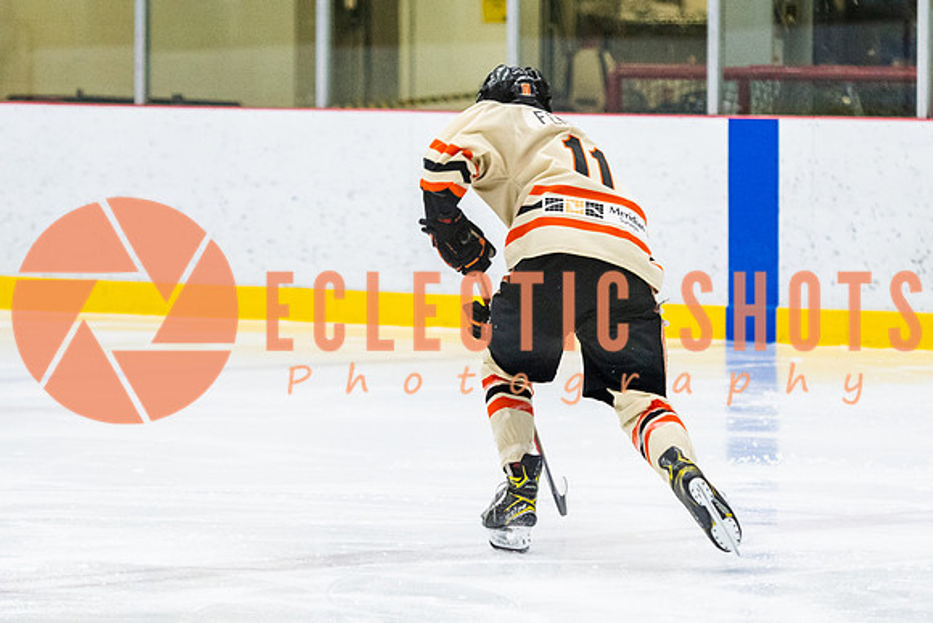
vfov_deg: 4.7
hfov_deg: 7.1
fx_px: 7512
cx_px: 495
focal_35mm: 290
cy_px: 212
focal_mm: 116
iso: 1600
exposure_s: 1/640
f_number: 2.8
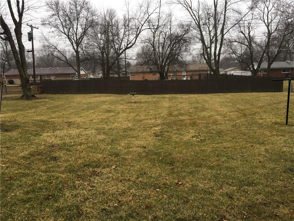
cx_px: 147
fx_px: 246
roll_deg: +1.5
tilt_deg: -10.0
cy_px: 110
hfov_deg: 61.7
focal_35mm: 29
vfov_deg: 48.2
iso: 25
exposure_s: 1/127
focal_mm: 4.15
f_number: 2.2
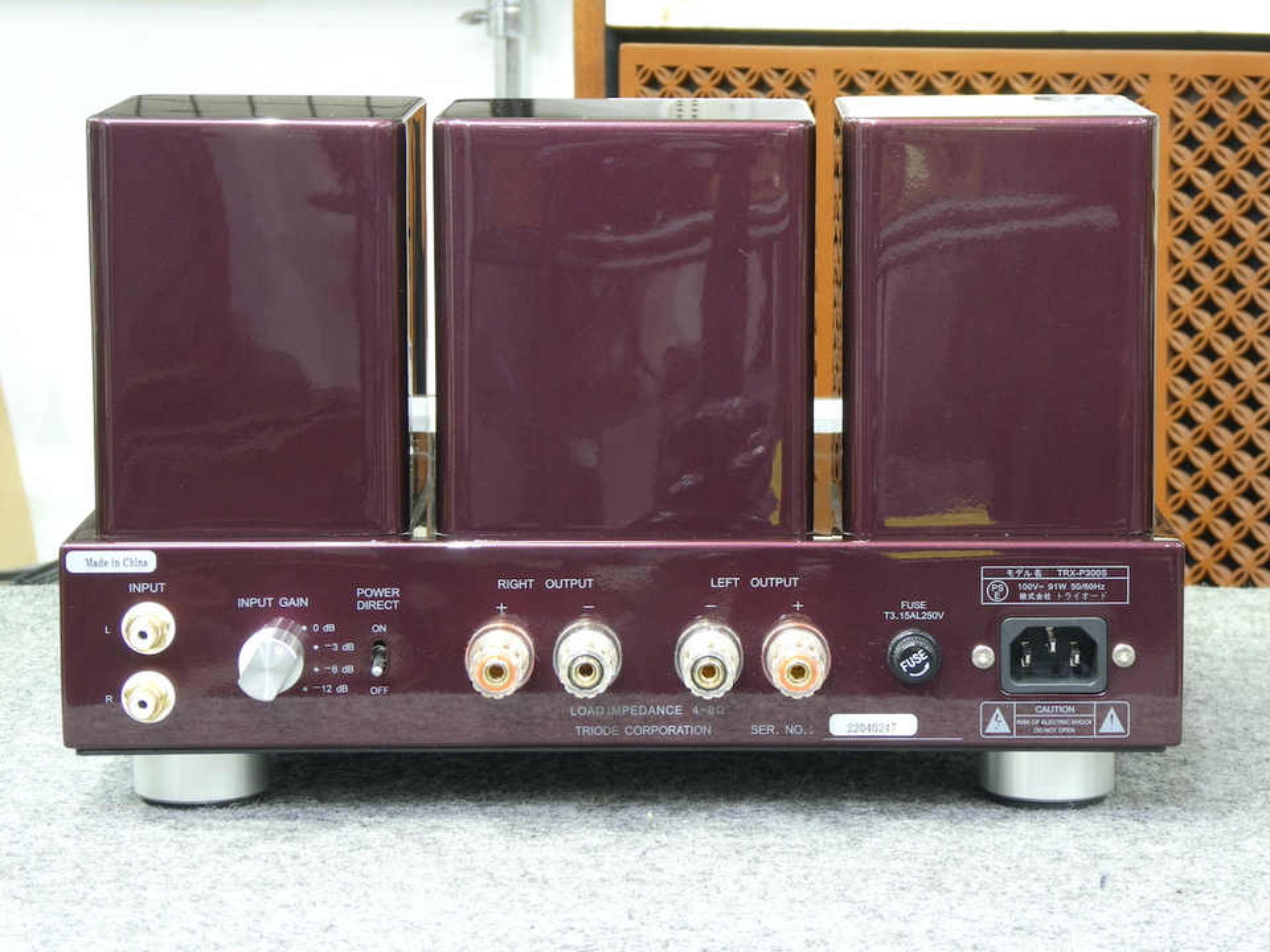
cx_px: 635
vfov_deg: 14.0
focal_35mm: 106
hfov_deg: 18.5
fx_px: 3889
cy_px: 476
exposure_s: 2.5
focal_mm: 19
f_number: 5.6
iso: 100
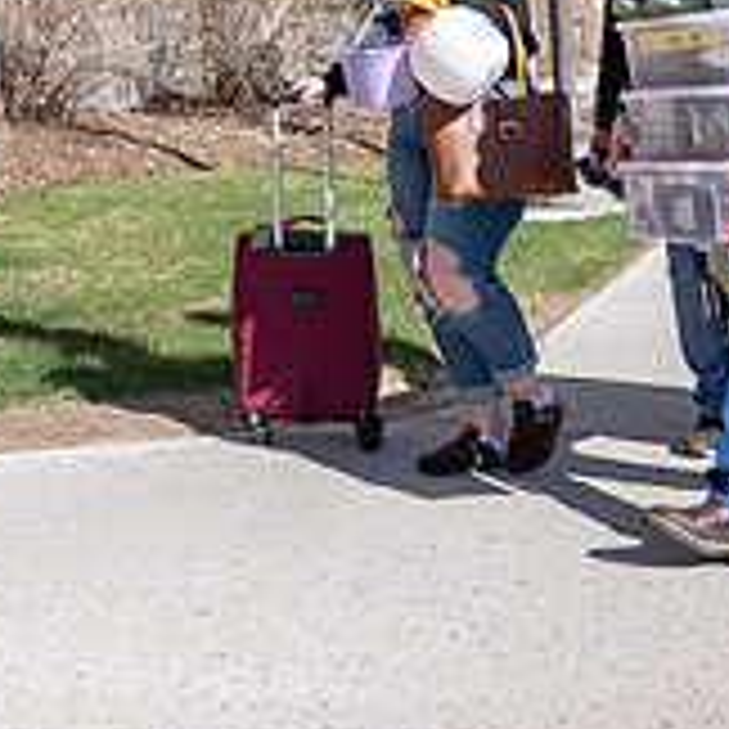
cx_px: 86
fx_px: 1739
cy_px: -61
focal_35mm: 73
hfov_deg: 23.1
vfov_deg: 22.4
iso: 100
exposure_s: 1/1600
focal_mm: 24
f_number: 2.8
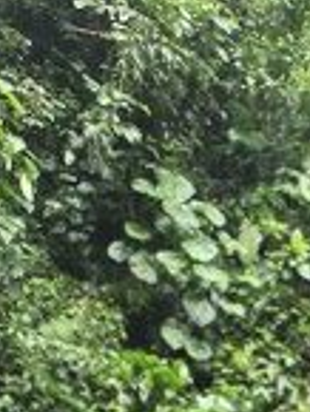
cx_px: 774
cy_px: 1097
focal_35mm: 127
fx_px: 1514
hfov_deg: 10.0
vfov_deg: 11.6
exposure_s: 1/120
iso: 100
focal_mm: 6.5
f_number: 1.4
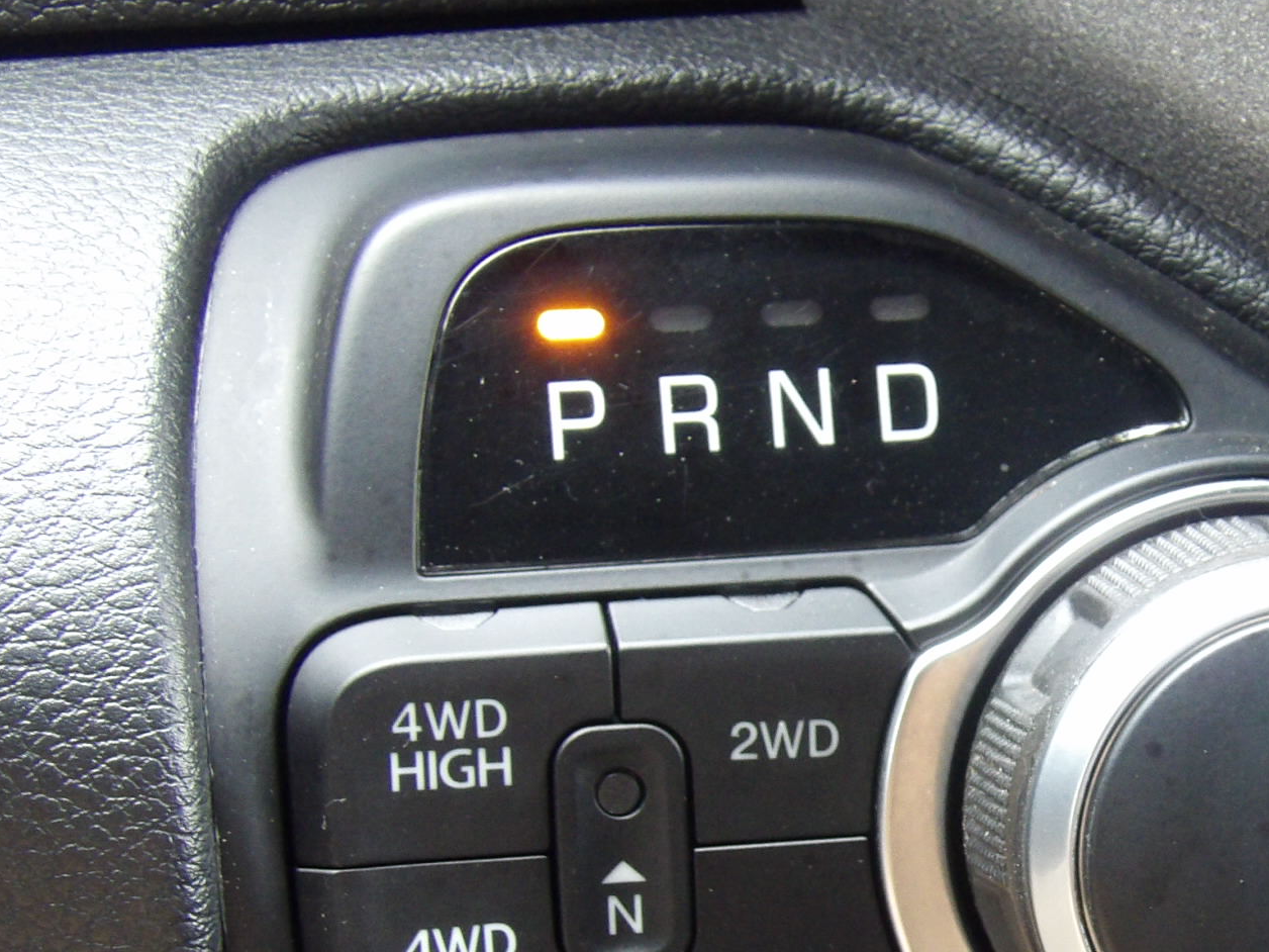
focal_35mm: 128
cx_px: 1080
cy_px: 770
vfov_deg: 11.5
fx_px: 4692
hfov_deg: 15.3
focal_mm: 11.1
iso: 383
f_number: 4
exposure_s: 1/20
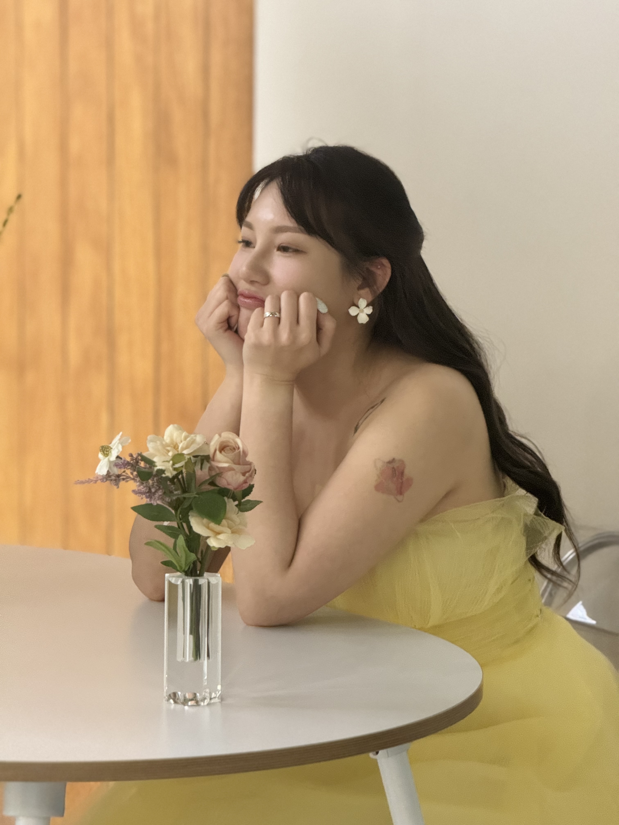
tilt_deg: -7.1
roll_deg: -1.3
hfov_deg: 12.3
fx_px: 2861
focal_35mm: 120
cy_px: 412
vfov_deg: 16.4
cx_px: 310
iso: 1000
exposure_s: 1/30
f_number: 2.8
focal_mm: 15.66
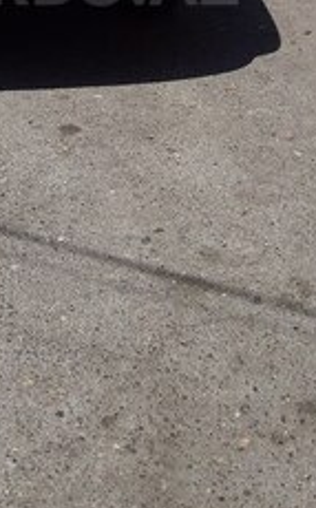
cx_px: 69
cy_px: -20
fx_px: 982
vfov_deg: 27.1
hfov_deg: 18.1
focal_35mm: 71
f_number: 2.2
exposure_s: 1/1849
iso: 40
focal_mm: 3.3
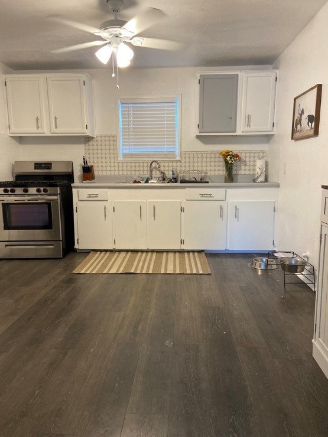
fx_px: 341
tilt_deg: -9.1
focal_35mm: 27
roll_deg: +0.9
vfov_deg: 65.3
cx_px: 163
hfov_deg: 51.4
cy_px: 220
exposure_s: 1/60
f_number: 1.8
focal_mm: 4.25
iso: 200
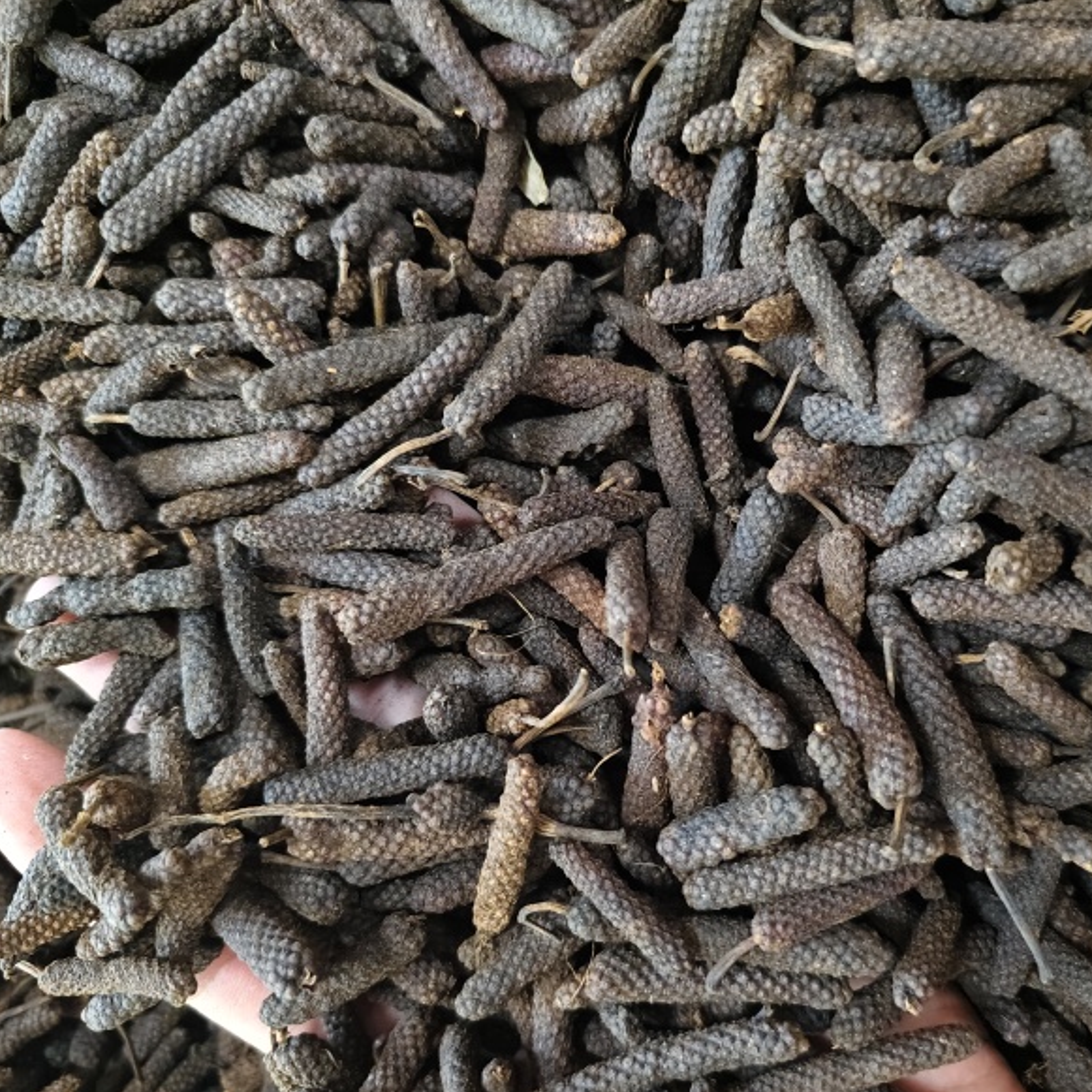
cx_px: 630
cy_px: 562
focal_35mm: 28
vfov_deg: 57.3
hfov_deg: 57.0
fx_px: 999
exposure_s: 1/155
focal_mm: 5.56
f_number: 1.88
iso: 7126
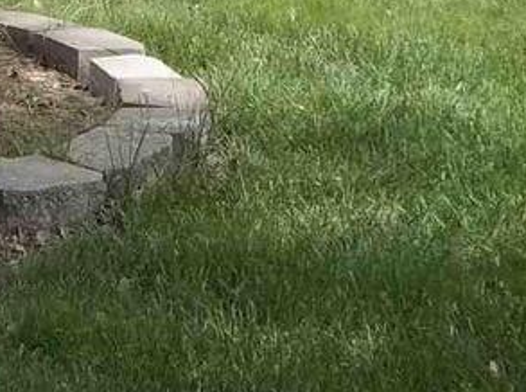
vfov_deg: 7.9
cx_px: -242
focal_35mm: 183
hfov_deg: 10.5
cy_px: -216
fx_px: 2773
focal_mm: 6.6
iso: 80
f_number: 4
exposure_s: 1/500
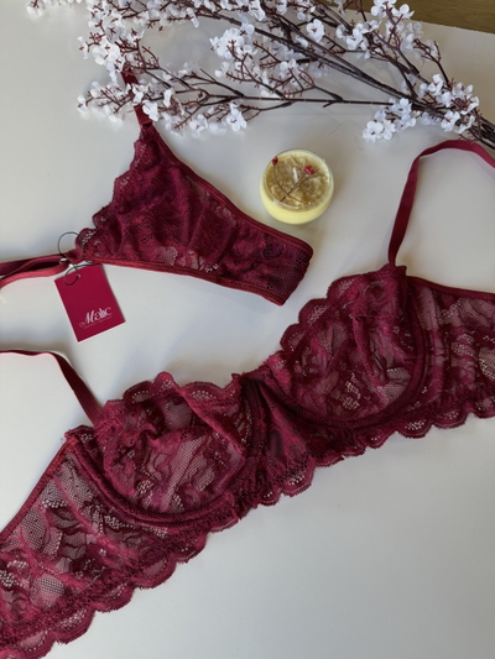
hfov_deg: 56.8
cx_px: 248
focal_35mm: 24
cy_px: 330
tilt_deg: -74.8
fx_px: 457
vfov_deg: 71.6
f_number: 1.78
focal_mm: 6.76
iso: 80
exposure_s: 1/121
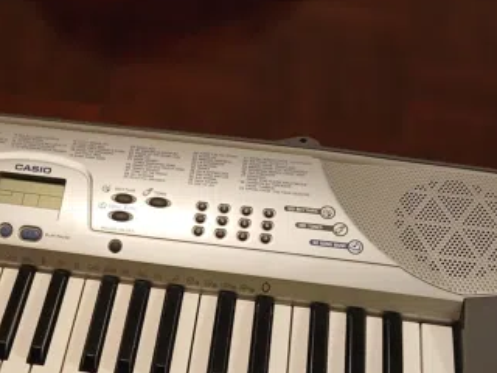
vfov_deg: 26.4
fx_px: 775
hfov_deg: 34.1
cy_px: 312
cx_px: 73
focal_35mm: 54
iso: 200
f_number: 1.8
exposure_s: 1/33.3
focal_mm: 3.98
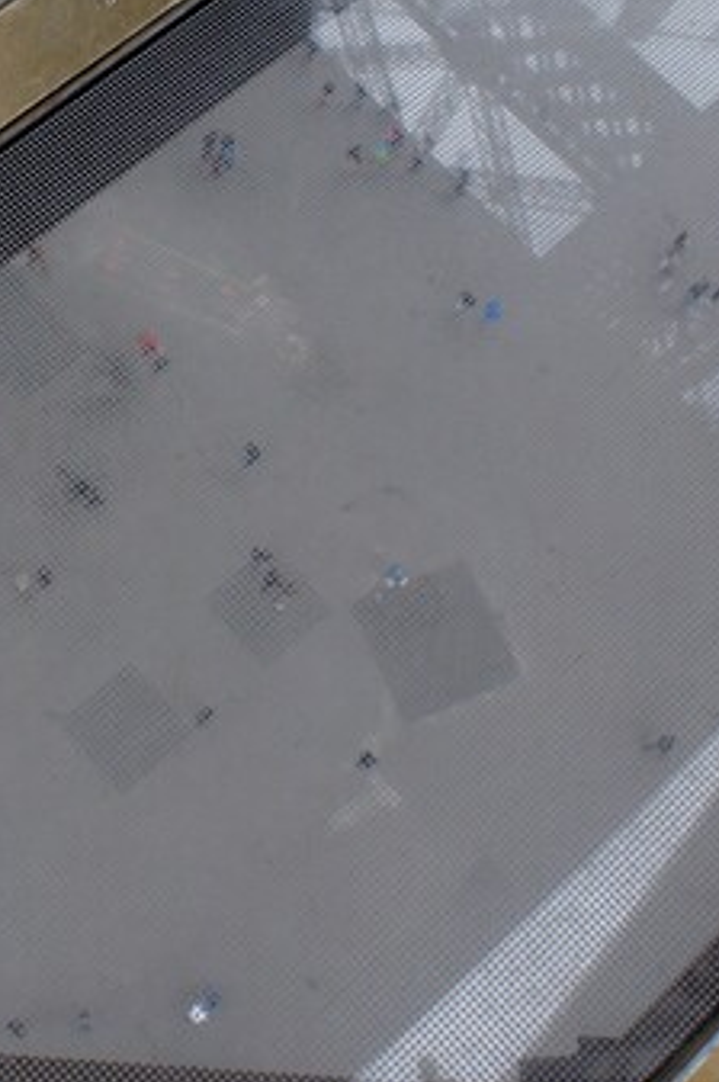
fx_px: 1711
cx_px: 119
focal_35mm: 57
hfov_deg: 23.3
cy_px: 430
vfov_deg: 35.0
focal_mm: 16
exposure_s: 1/200
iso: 200
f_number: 4.5
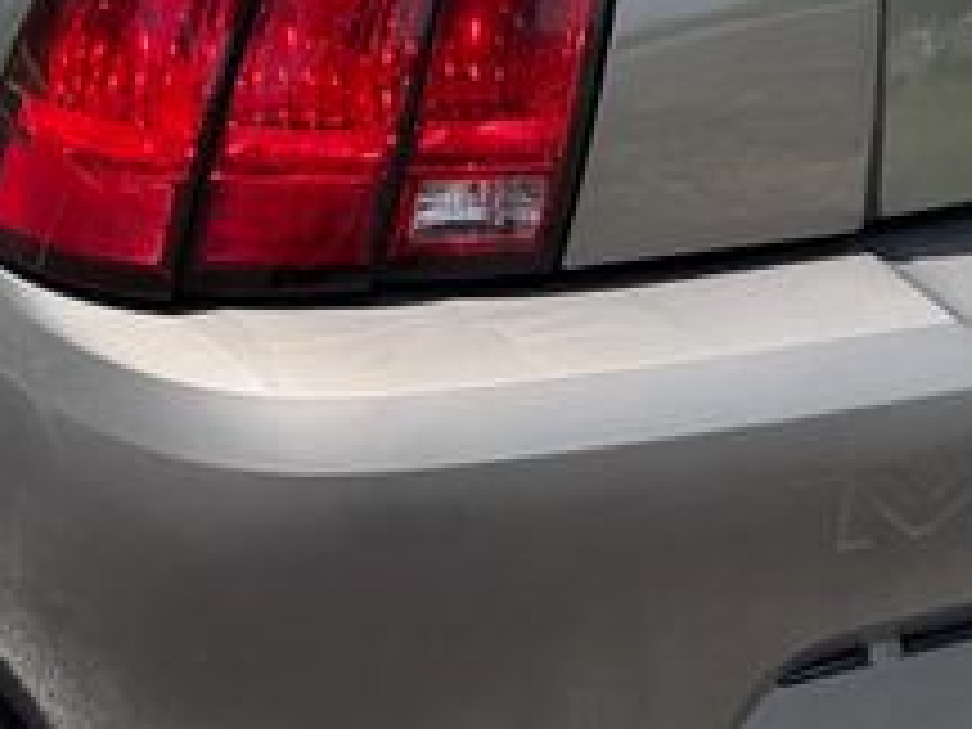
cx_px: 711
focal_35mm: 71
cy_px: 86
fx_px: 1994
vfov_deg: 20.3
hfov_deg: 27.1
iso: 80
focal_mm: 6.76
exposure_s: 1/1855
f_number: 1.78
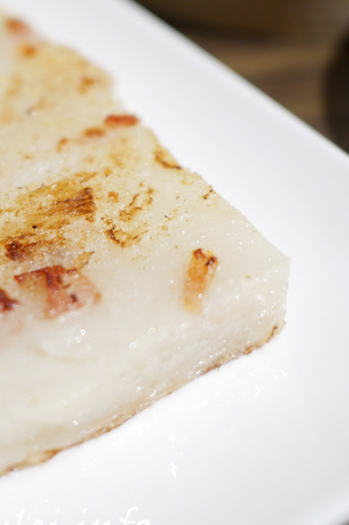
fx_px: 772
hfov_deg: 24.6
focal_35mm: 53
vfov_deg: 37.5
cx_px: 19
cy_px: 235
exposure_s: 1/60
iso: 250
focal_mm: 15
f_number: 1.7
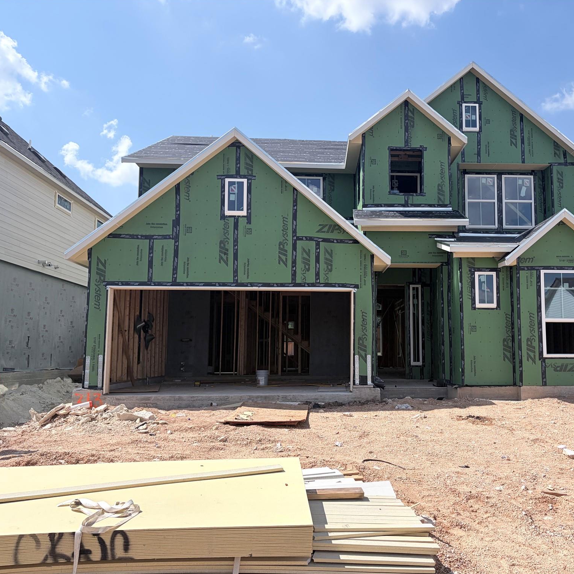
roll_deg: +0.3
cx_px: 355
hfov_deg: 52.0
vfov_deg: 52.5
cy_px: 289
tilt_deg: +6.9
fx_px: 582
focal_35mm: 31
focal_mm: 5.96
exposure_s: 1/6993
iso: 64
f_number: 1.6
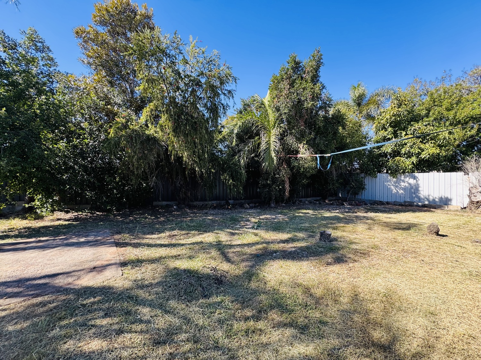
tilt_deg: -0.7
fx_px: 195
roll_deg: +1.2
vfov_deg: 85.7
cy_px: 180
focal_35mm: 14
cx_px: 240
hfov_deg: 102.1
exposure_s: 1/192
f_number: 2.2
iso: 40
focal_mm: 2.22
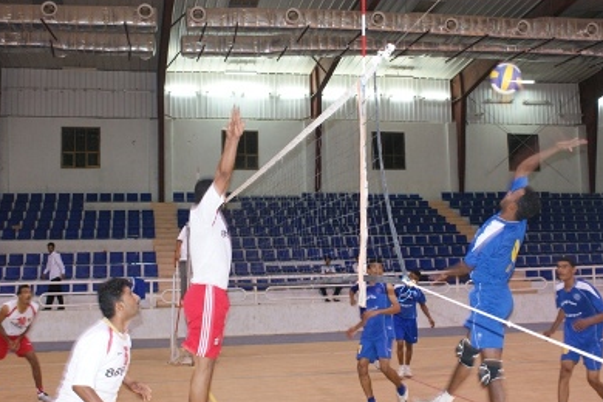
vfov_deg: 31.2
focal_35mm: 43
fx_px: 720
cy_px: 204
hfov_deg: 45.4
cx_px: 298
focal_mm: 28
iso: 800
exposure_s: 1/40
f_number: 5
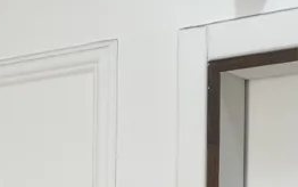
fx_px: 1024
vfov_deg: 9.9
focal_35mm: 126
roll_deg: +0.0
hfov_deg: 16.5
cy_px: 334
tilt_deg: -1.0
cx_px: 65
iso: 32
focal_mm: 4.2
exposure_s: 1/100
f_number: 1.6
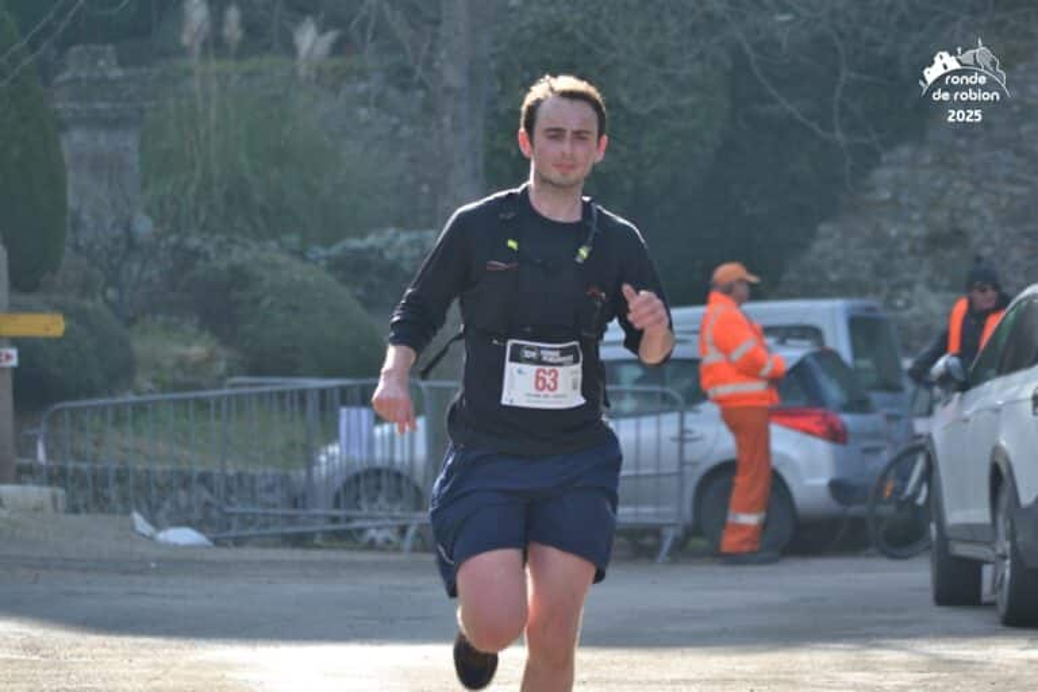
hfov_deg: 9.1
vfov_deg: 6.1
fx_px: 6487
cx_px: 519
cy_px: 346
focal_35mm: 225
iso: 100
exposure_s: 1/200
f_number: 5
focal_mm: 150
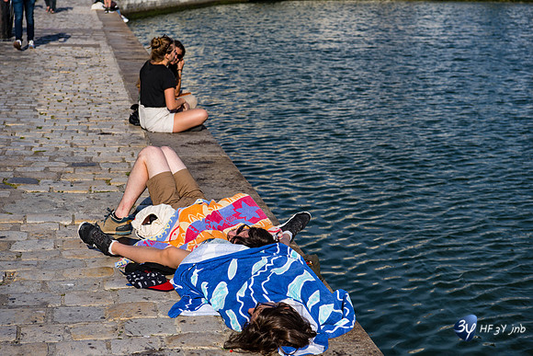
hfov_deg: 28.8
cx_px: 266
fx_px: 1037
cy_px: 178
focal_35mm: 70
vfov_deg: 19.5
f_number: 7.1
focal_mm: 70
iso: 64
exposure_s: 1/800
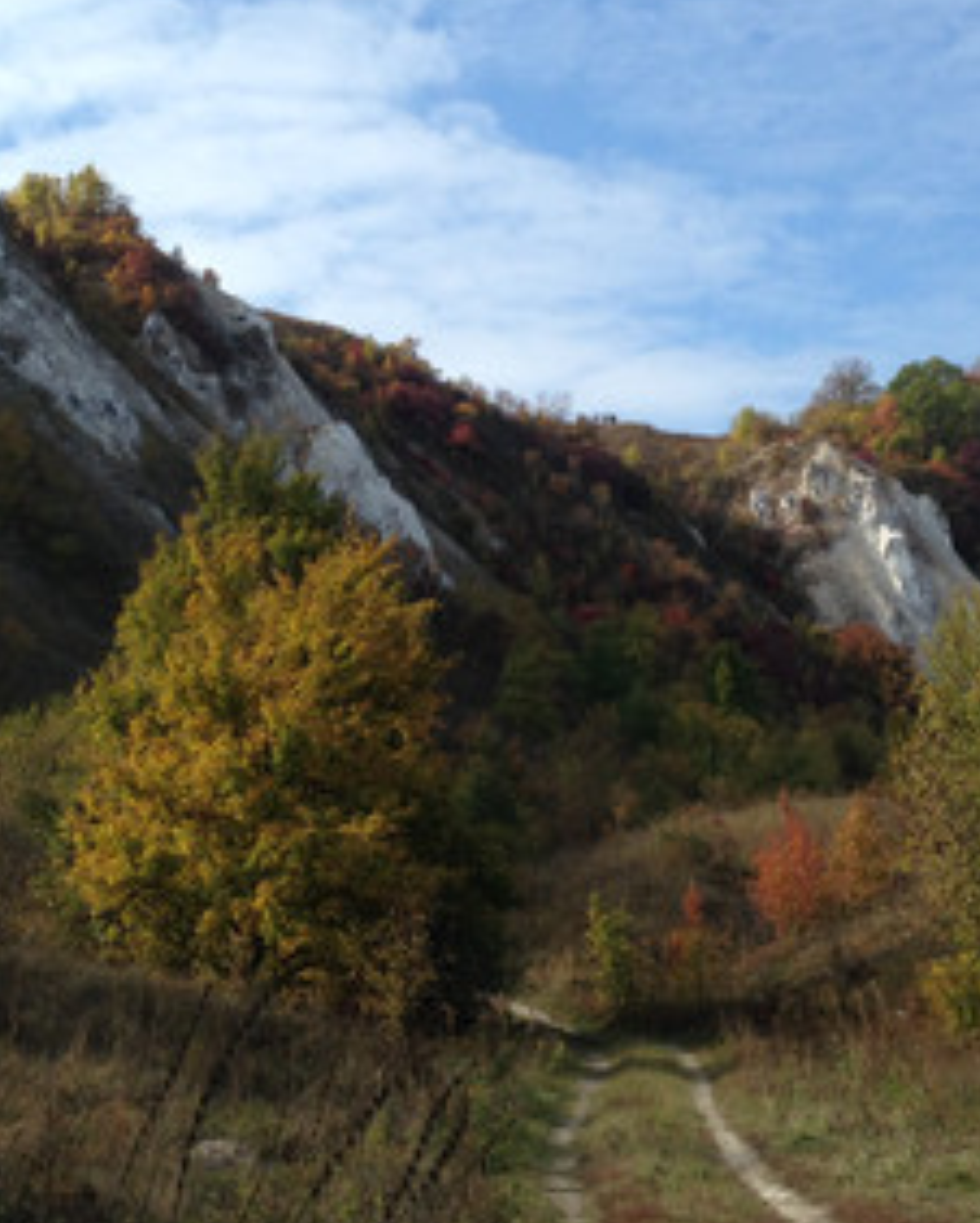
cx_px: 447
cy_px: 564
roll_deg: +2.3
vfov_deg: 26.0
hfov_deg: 21.0
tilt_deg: +11.5
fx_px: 2644
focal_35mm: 73
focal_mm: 4.12
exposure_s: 1/1130
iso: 50
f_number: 2.4
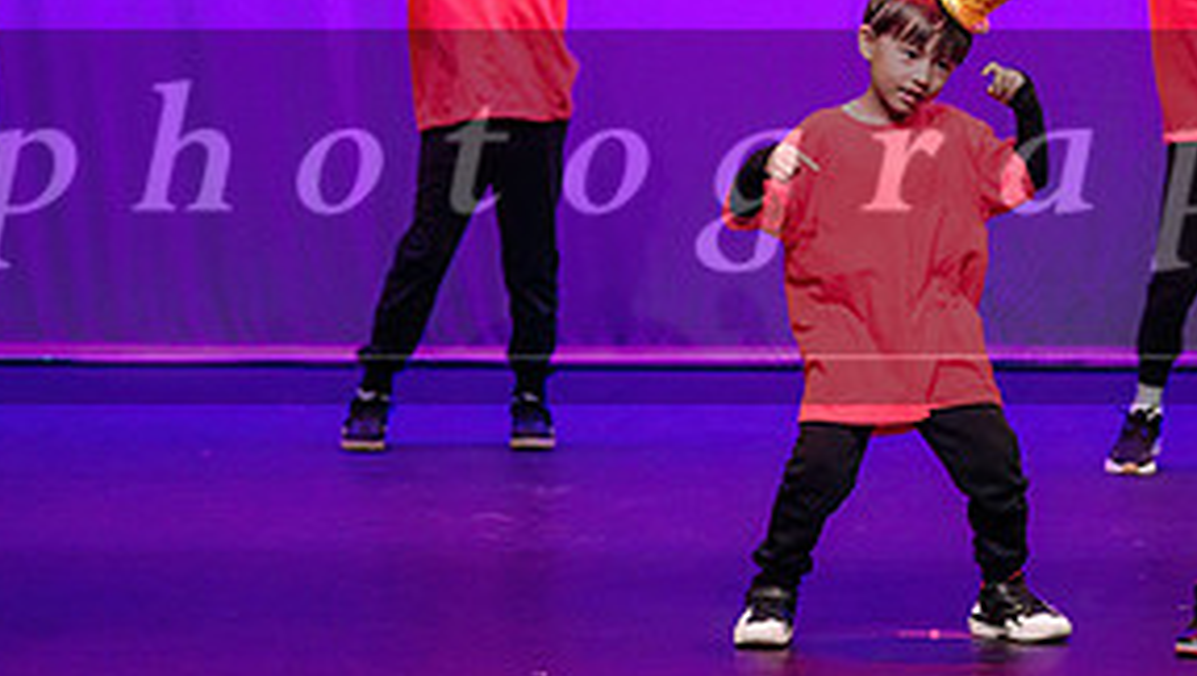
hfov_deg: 6.3
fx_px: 10832
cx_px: 965
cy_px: -88
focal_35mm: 341
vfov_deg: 3.6
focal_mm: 120
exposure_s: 1/400
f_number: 2.8
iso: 1250
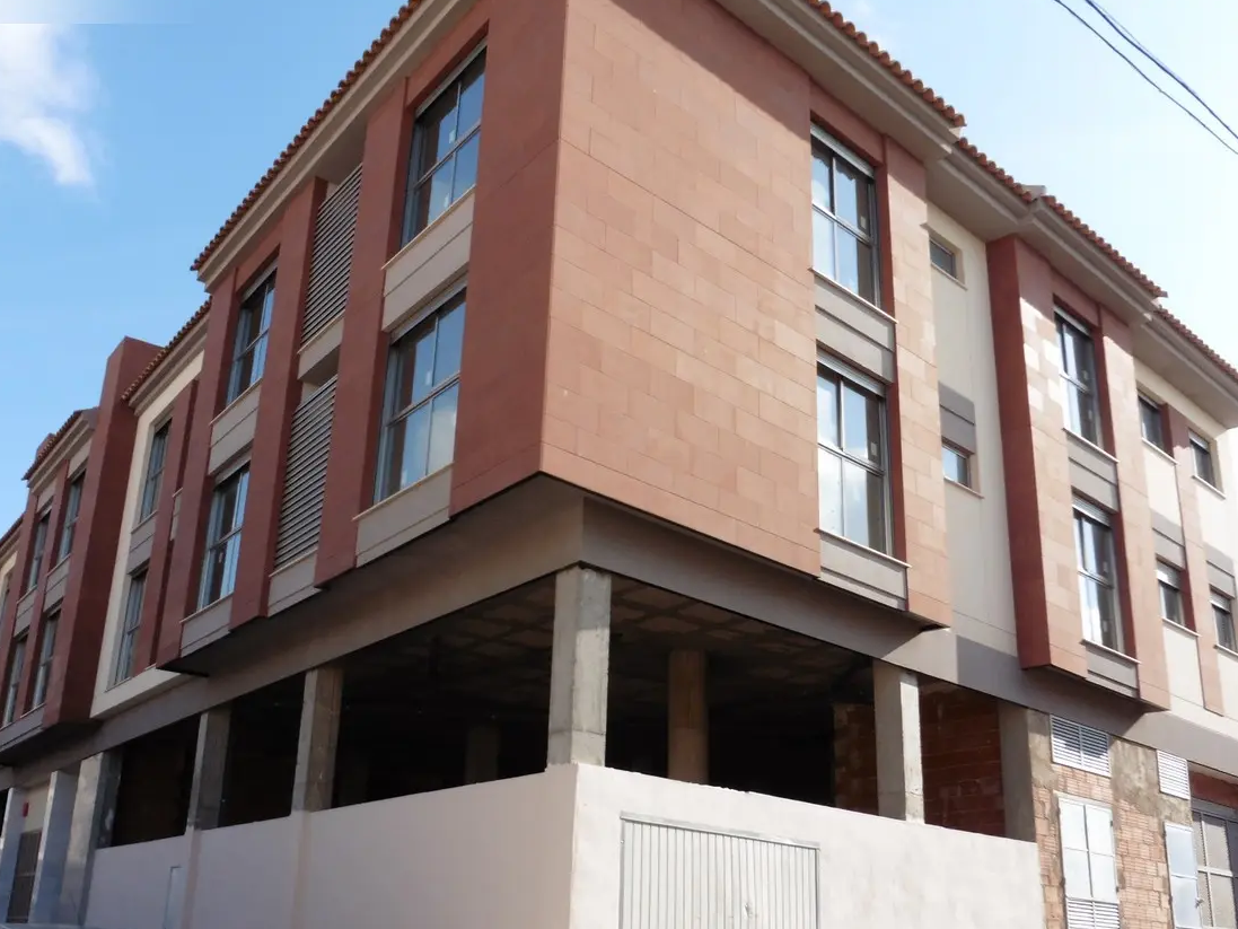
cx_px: 553
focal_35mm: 35
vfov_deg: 40.6
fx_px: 1252
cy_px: 532
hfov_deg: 52.5
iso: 100
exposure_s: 1/500
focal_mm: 5.4
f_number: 4.5
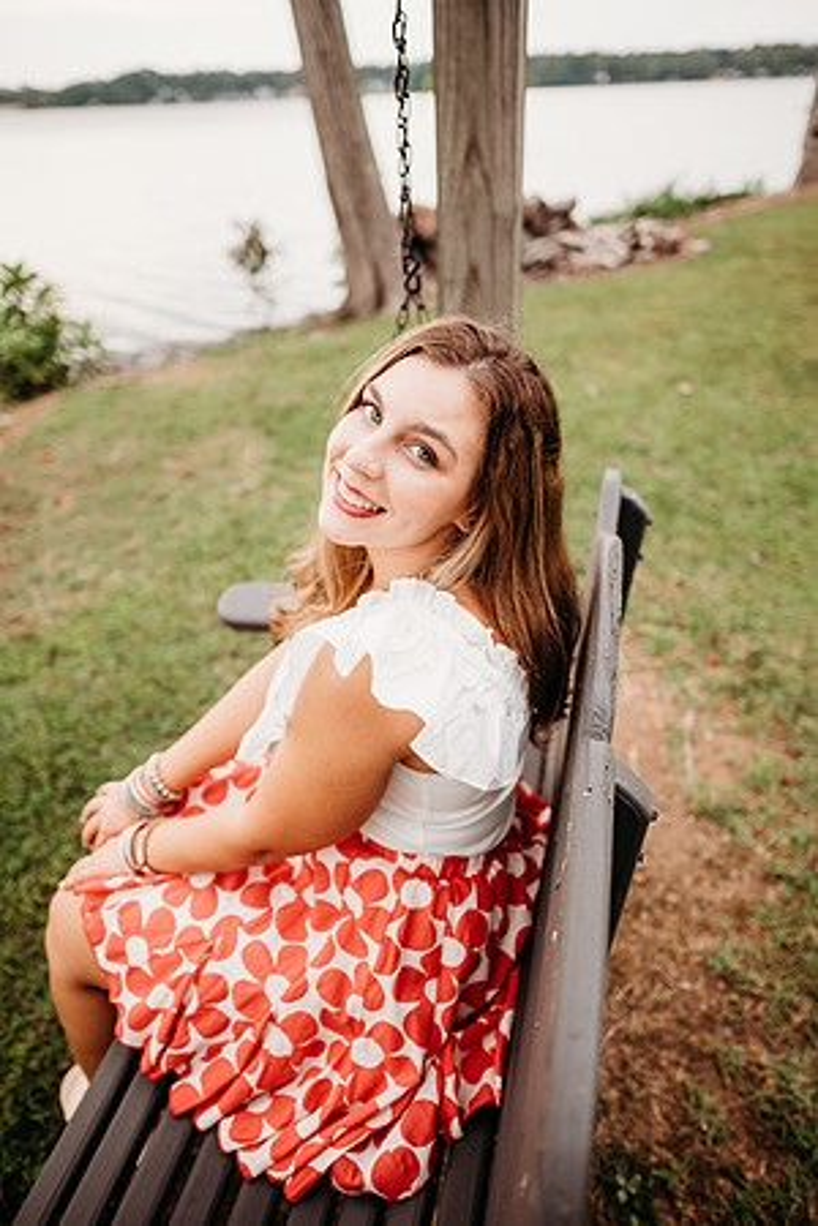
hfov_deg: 53.1
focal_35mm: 24
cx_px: 409
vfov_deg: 73.7
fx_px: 818
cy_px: 613
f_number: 2.2
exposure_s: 1/500
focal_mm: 24
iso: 200
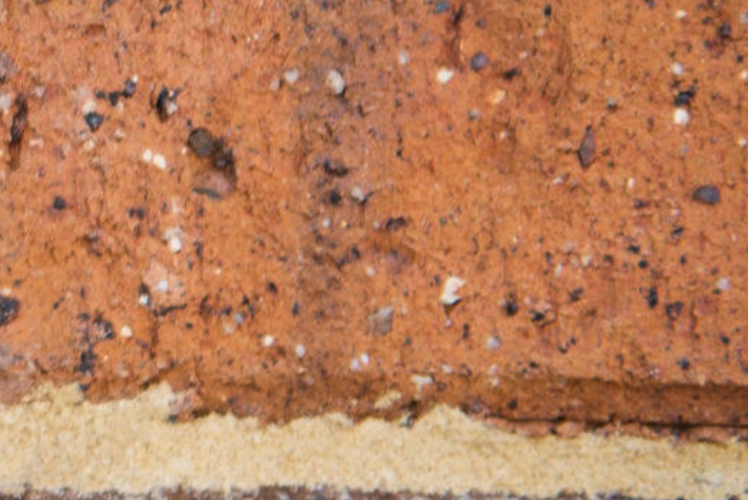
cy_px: -337
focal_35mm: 294
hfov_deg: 6.6
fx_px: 6114
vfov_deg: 4.6
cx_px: -1075
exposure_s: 1/800
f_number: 3.5
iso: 400
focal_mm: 60
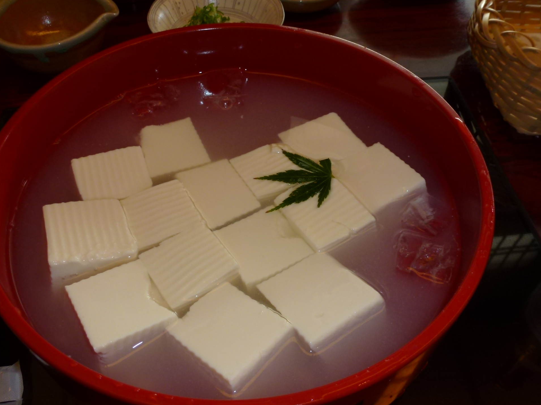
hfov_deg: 56.7
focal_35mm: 32
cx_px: 244
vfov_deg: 43.8
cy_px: 251
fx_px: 500
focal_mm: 4.3
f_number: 3.3
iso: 100
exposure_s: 1/60
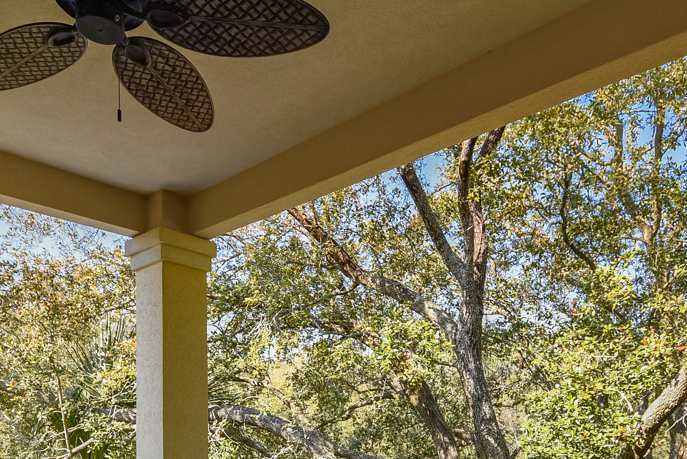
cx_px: 334
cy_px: 426
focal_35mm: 29
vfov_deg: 41.0
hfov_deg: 63.6
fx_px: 554
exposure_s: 1/125
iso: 100
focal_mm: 14
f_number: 5.6
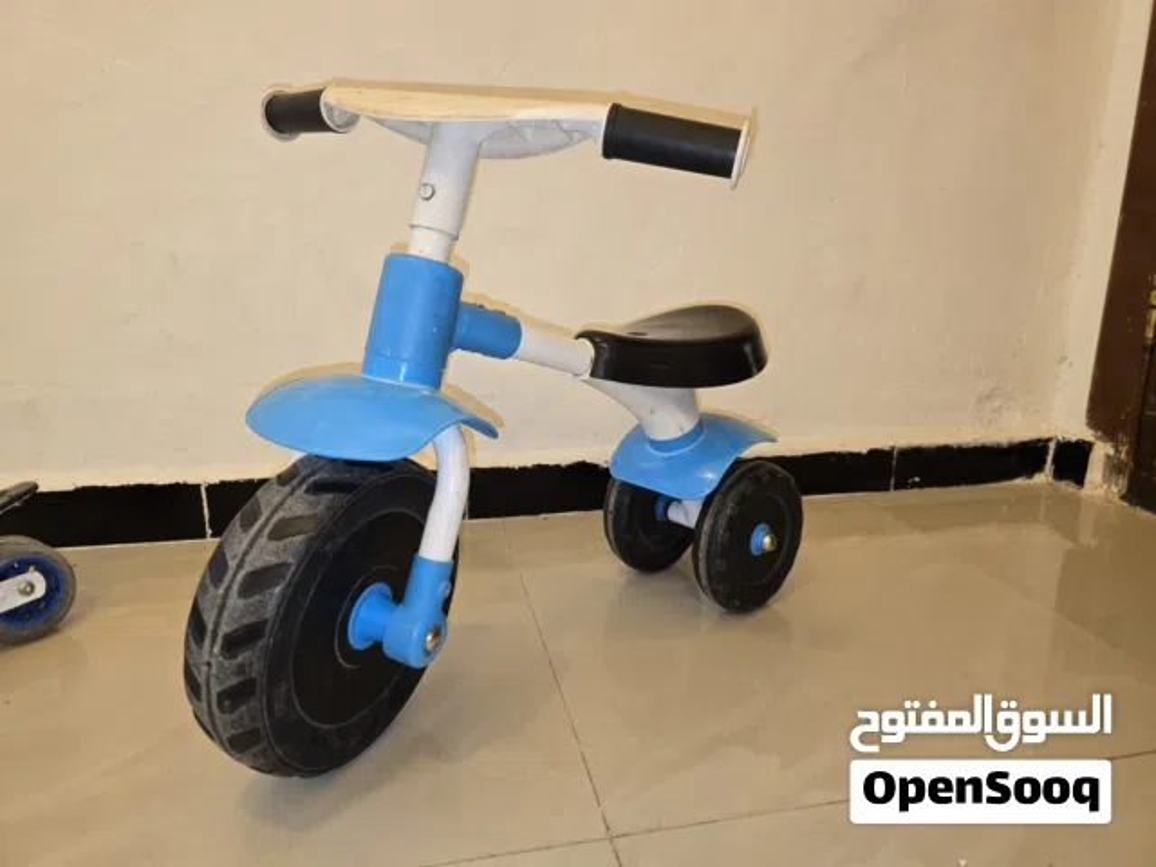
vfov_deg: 58.9
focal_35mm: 23
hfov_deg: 73.9
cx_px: 578
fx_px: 768
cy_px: 434
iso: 160
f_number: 1.7
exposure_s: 1/20
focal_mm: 6.3
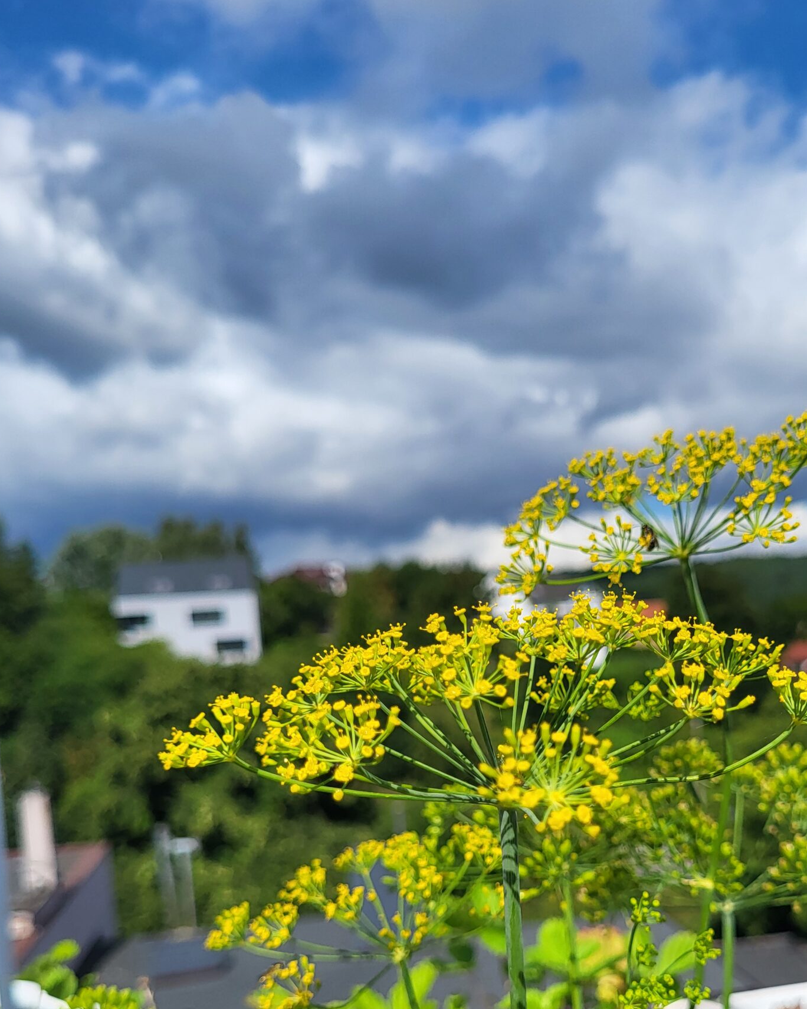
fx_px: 1134
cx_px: 557
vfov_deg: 46.6
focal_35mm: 38
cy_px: 726
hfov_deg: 38.6
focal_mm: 5.4
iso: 40
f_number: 1.8
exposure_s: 1/4554
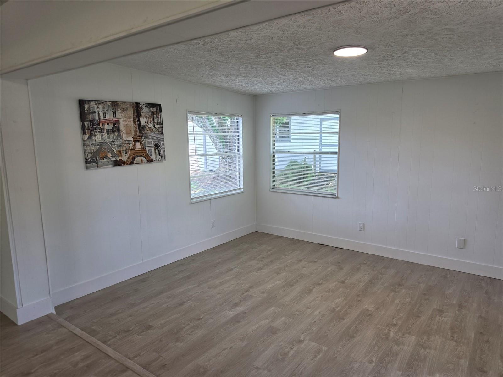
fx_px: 334
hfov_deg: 73.9
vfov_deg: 58.9
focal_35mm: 23
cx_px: 252
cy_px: 188
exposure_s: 1/180
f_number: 1.4
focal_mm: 6.5
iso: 64
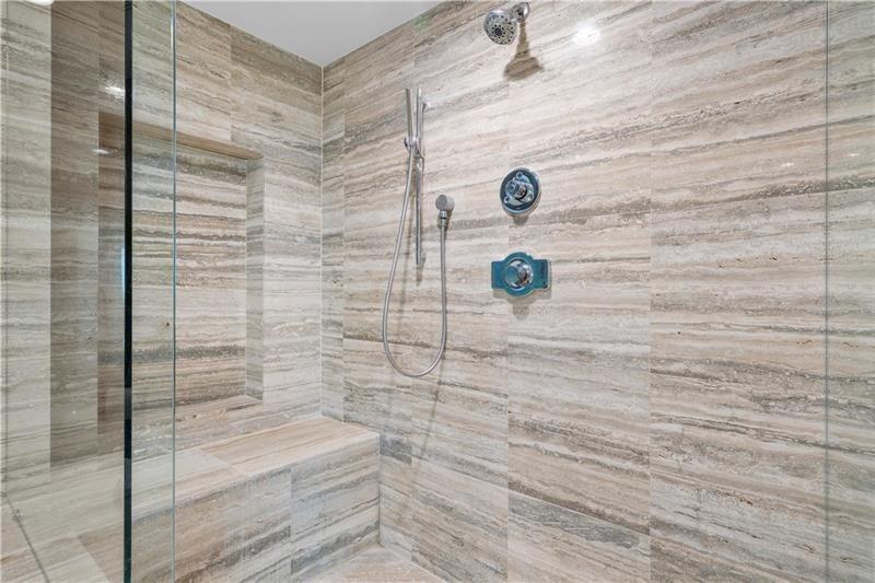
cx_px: 438
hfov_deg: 90.0
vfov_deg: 67.4
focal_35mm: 18
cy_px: 292
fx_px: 437
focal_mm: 18
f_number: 8
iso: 250
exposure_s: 1/4
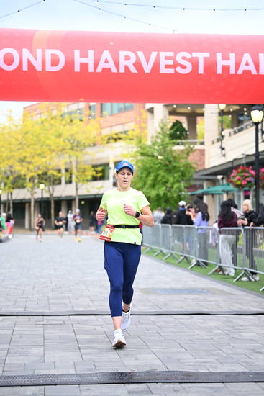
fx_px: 791
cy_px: 198
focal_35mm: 72
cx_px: 132
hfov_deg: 18.9
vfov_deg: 28.1
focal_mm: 72
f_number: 2.8
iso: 1000
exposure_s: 1/1600
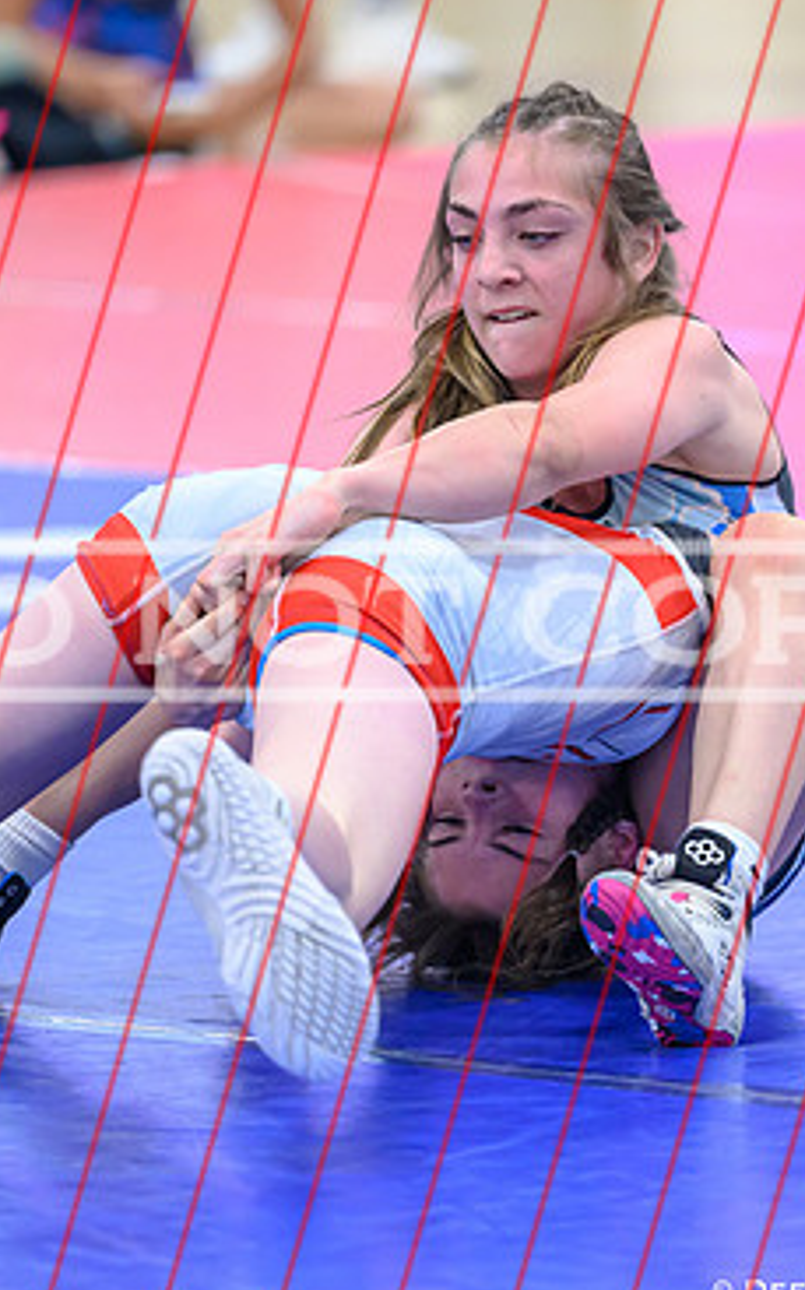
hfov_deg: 3.1
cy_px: 727
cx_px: 647
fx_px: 14725
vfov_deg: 5.0
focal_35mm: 419
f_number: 2.8
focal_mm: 195
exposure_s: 1/800
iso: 2800
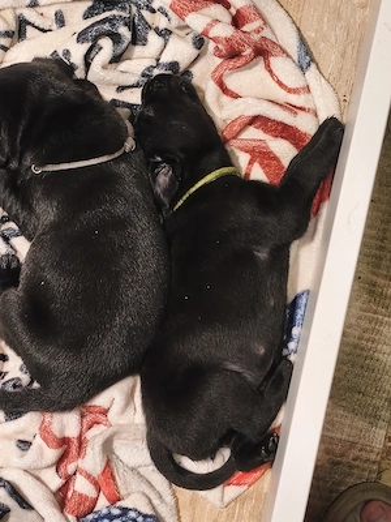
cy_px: 261
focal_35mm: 76
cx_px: 196
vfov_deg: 25.7
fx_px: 1145
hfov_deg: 19.4
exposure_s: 1/50
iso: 800
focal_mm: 6.14
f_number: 1.65
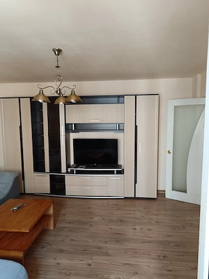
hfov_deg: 56.8
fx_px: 193
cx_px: 104
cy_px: 140
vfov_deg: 71.6
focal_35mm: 24
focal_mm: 5.59
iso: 668
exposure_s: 1/33.3
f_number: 1.88
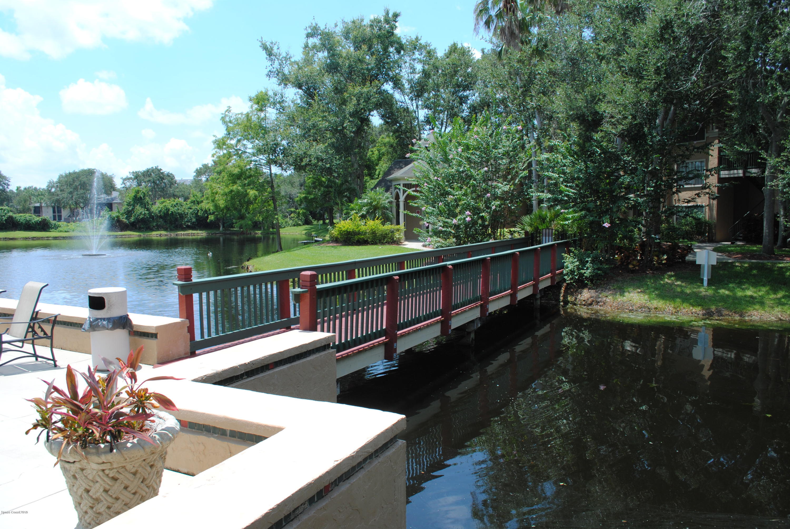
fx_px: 593
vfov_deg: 48.0
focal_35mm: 27
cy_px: 264
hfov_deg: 67.3
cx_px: 395
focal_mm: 18
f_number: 7.1
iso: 100
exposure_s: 1/200
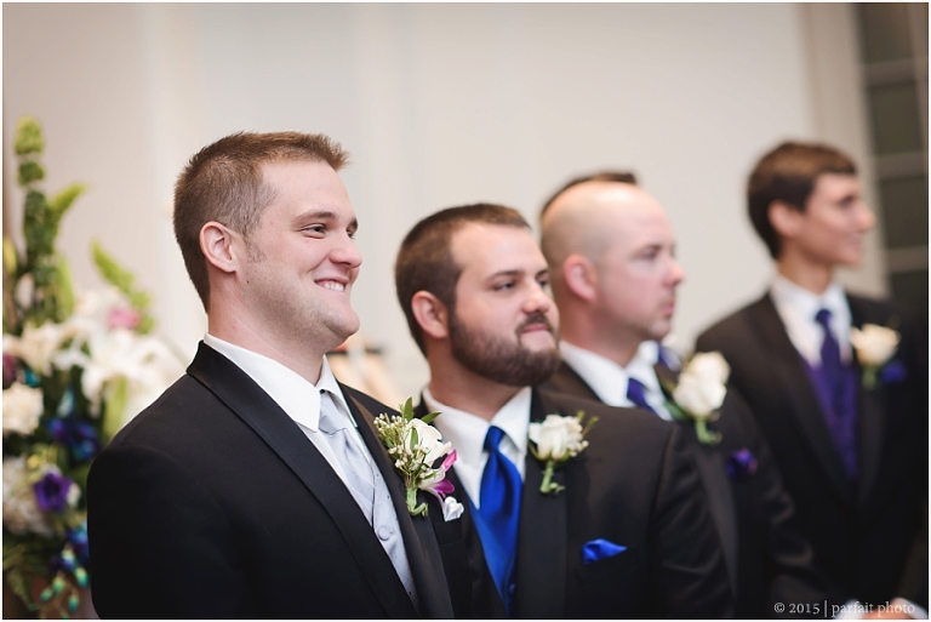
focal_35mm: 85
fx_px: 2199
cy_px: 311
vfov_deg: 16.1
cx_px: 466
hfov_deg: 23.9
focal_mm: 85
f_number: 2.2
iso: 1000
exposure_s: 1/250
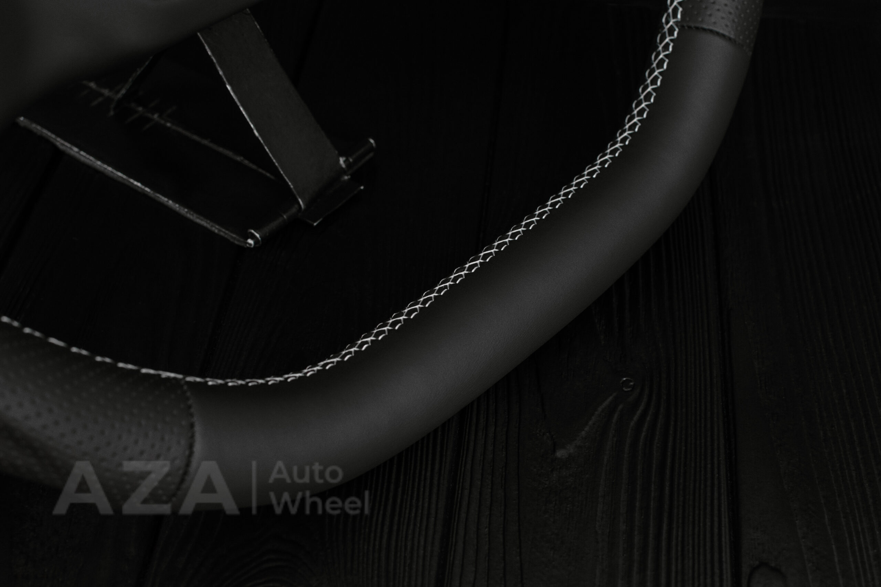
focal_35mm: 52
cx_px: 440
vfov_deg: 25.8
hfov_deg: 37.8
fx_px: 1285
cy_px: 294
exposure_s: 1/125
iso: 500
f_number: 6.3
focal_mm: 35
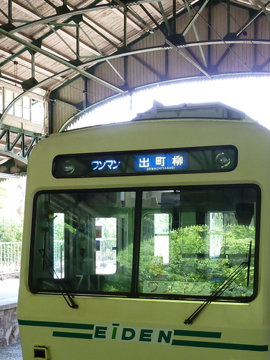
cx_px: 134
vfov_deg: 32.7
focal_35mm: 58
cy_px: 265
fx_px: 603
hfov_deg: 25.2
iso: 100
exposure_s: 1/30
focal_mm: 4.1
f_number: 3.3
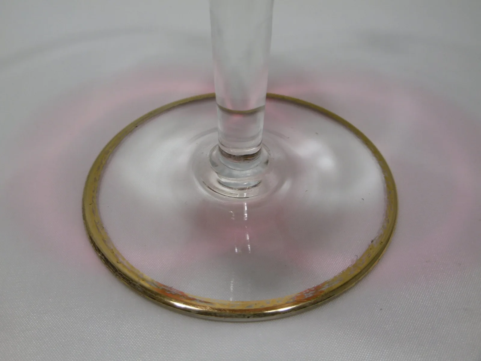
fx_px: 528
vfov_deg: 37.7
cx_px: 240
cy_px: 180
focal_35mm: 38
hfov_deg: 49.0
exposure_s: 1/30
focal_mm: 6.8
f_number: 3.7
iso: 100
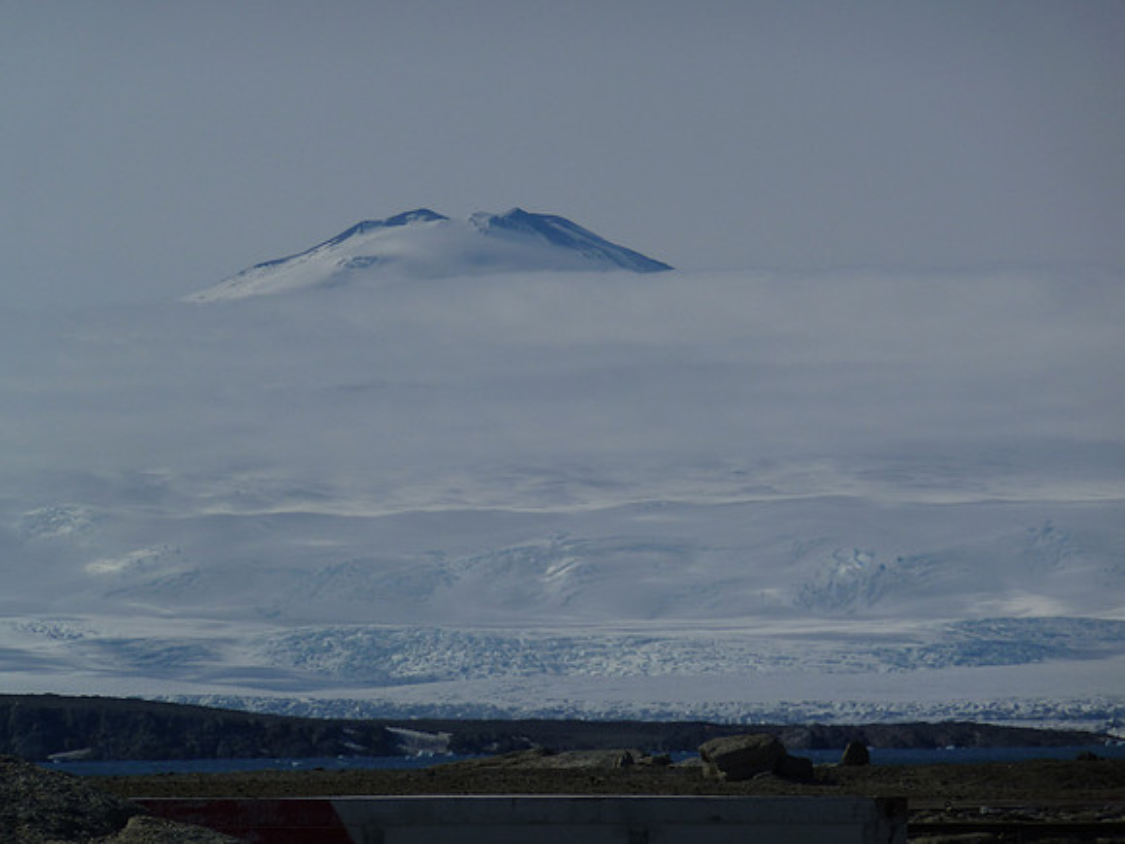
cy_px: 422
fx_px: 8450
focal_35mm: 260
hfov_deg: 7.6
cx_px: 562
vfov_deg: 5.7
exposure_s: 1/1600
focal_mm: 42.6
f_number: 6.3
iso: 80
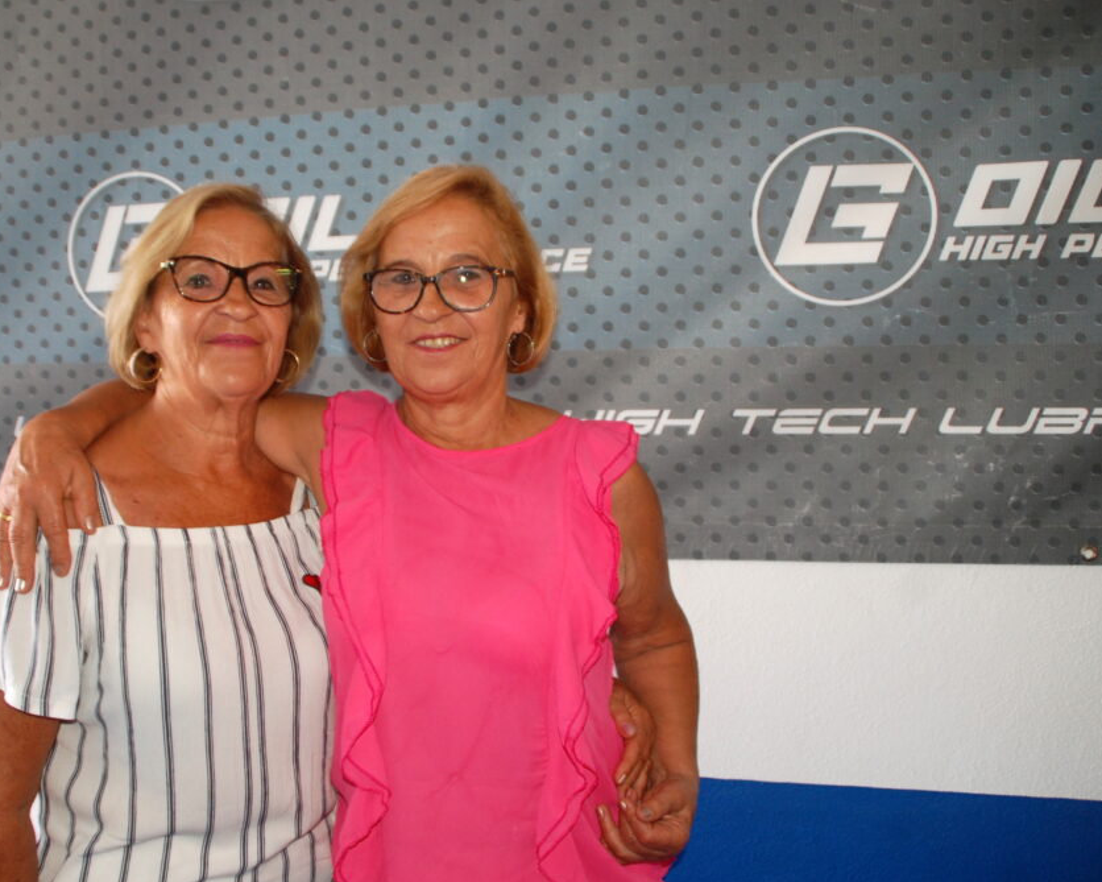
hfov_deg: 56.9
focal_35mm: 31
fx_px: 1011
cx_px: 457
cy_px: 448
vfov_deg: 47.1
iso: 400
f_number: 3.5
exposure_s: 1/60
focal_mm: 18
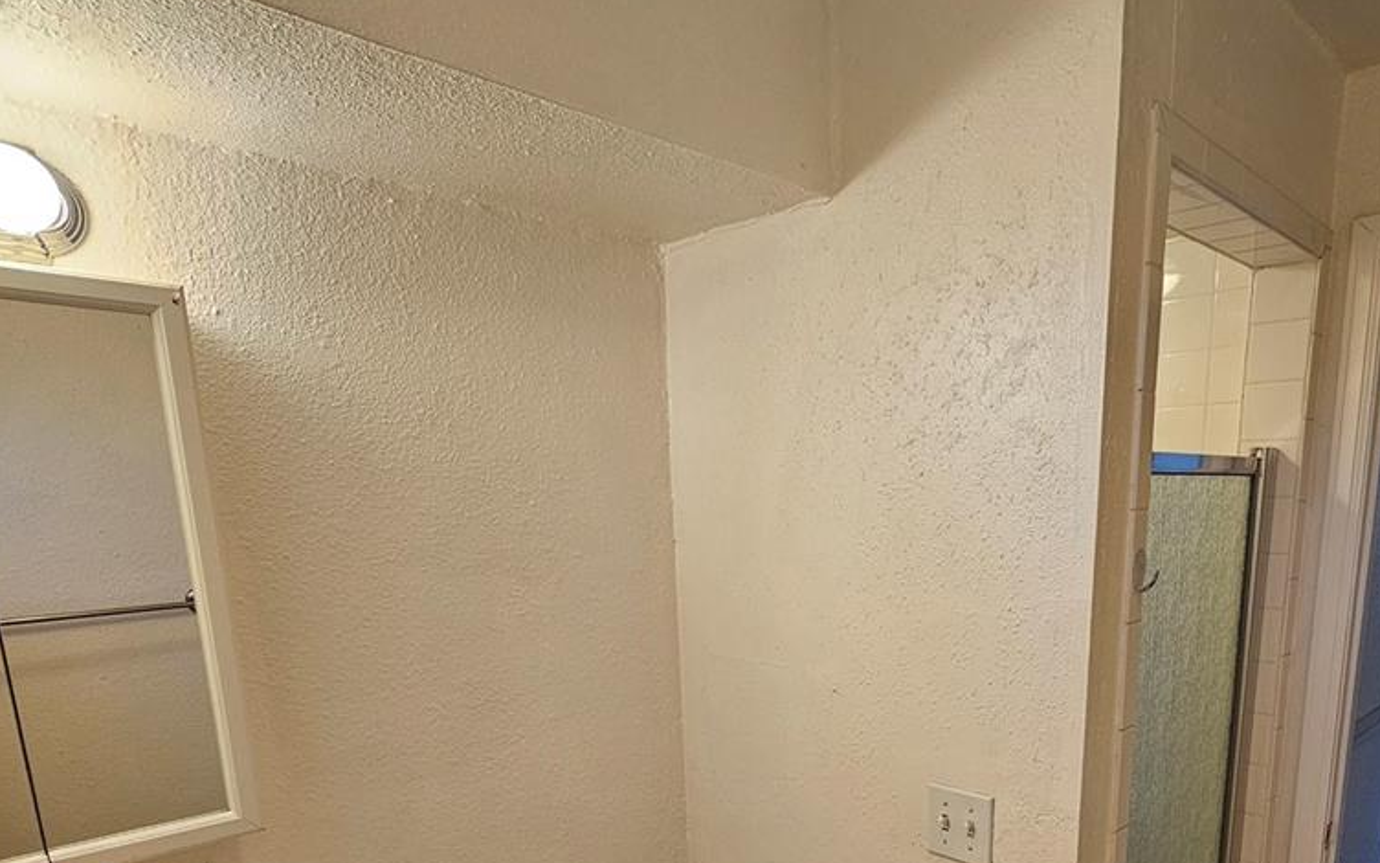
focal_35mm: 22
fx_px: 827
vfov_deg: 51.4
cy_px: 700
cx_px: 807
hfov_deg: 79.0
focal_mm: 2.2
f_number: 2.2
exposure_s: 1/60
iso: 100
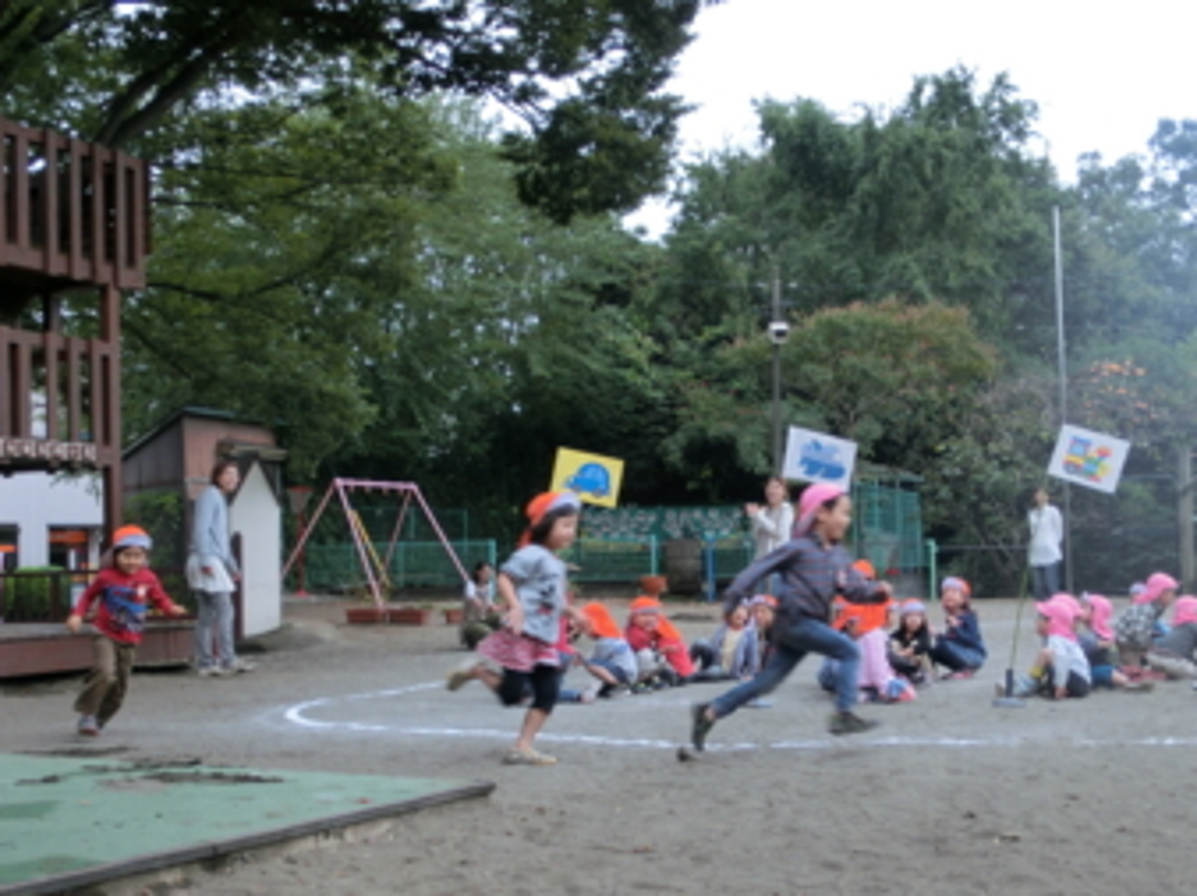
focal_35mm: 45
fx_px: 1555
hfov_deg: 42.0
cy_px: 506
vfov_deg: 32.1
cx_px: 673
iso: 80
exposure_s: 1/125
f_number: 3.9
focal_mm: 6.67
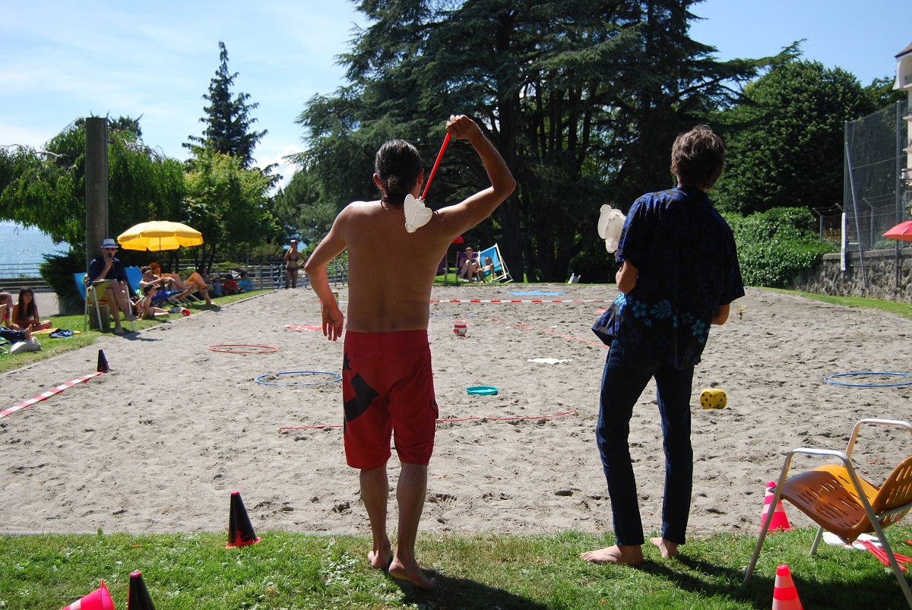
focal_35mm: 45
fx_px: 1141
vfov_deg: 29.9
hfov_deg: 43.6
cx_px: 456
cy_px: 305
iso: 180
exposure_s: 1/1000
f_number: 4.2
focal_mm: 30
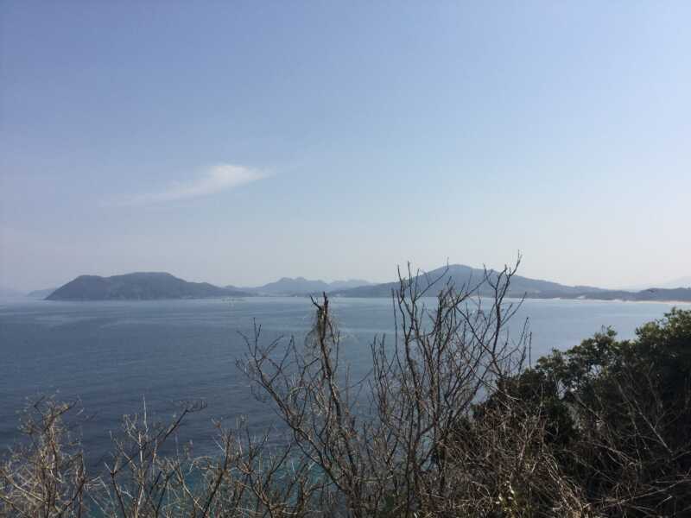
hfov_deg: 58.4
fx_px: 619
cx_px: 346
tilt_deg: +4.6
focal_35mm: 31
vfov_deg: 45.4
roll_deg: +0.0
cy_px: 259
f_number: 2.4
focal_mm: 3.3
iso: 25
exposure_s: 1/2398
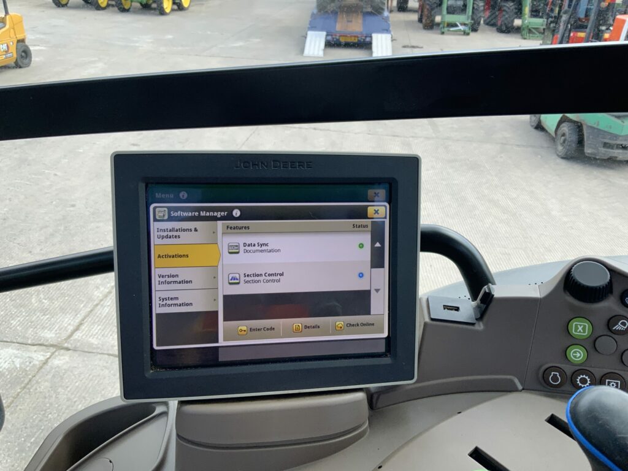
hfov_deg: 61.7
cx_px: 314
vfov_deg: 48.2
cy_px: 236
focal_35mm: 29
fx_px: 526
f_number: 1.8
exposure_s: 1/403
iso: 25
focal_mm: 3
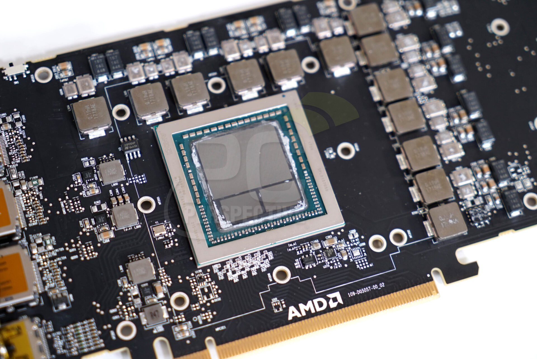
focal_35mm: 70
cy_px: 180
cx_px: 268
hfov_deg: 28.8
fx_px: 1045
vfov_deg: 19.5
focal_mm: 70
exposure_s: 1/25
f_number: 4
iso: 800
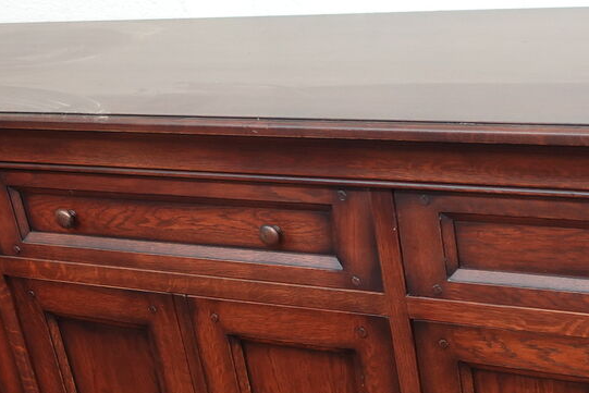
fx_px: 1162
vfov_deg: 19.0
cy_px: 311
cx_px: 416
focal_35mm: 71
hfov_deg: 28.2
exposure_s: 1/30
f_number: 1.8
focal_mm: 9.4
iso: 500
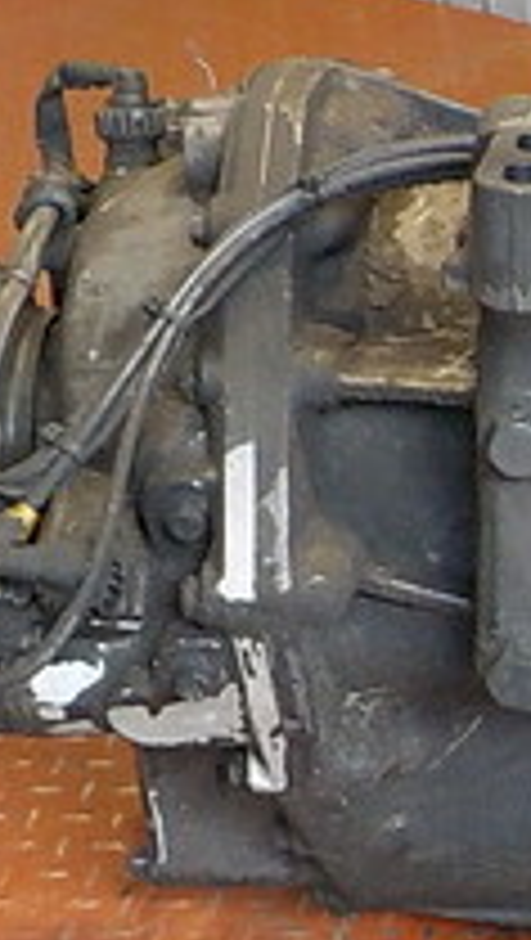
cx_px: 1080
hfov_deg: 11.0
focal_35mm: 100
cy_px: 378
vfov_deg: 21.3
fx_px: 2496
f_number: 3.3
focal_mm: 4.1
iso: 280
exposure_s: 1/30
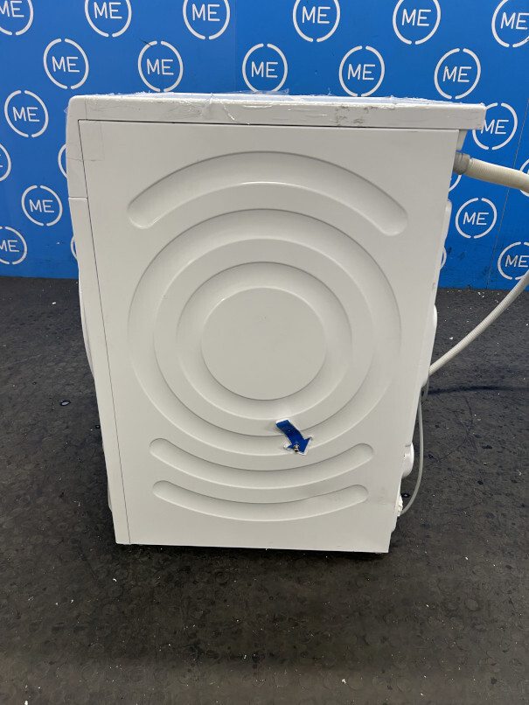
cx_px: 264
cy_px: 352
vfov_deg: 67.3
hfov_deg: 53.1
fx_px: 529
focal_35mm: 26
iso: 100
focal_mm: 5.7
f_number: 1.5
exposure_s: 1/100
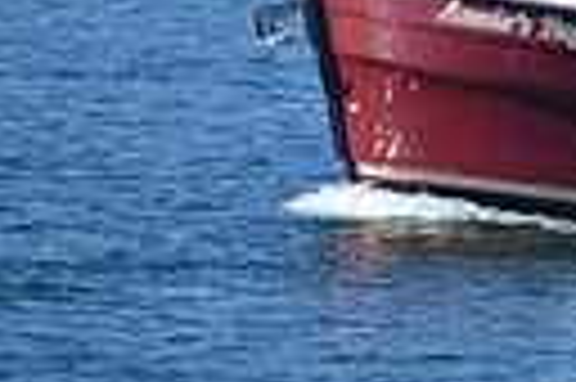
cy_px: -121
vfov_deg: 1.1
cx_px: 1192
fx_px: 19511
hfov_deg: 1.7
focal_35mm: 1221
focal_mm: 180
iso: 100
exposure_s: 1/320
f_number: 5.6
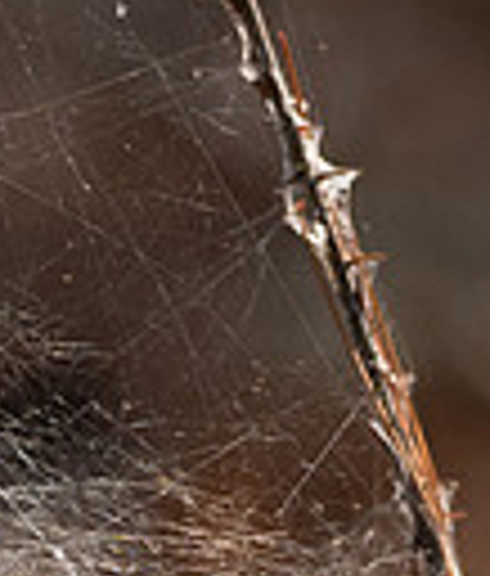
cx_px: 102
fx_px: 47579
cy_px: 519
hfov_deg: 0.6
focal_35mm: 2724
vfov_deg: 0.7
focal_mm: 300
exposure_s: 1/1000
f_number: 4
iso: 320
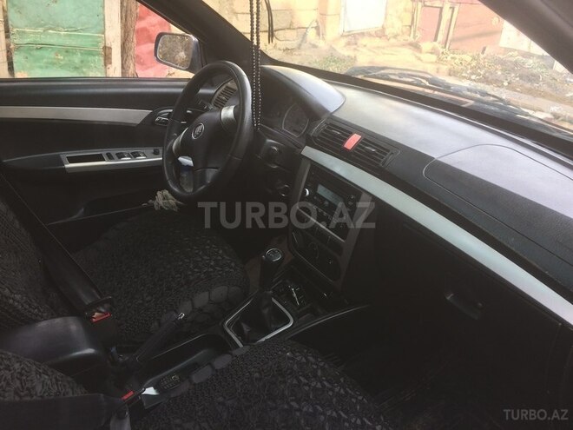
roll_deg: -2.8
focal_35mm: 29
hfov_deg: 61.7
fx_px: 480
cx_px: 286
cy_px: 215
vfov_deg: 48.2
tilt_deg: -29.9
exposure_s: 1/100
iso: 50
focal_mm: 4.15
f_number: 2.2
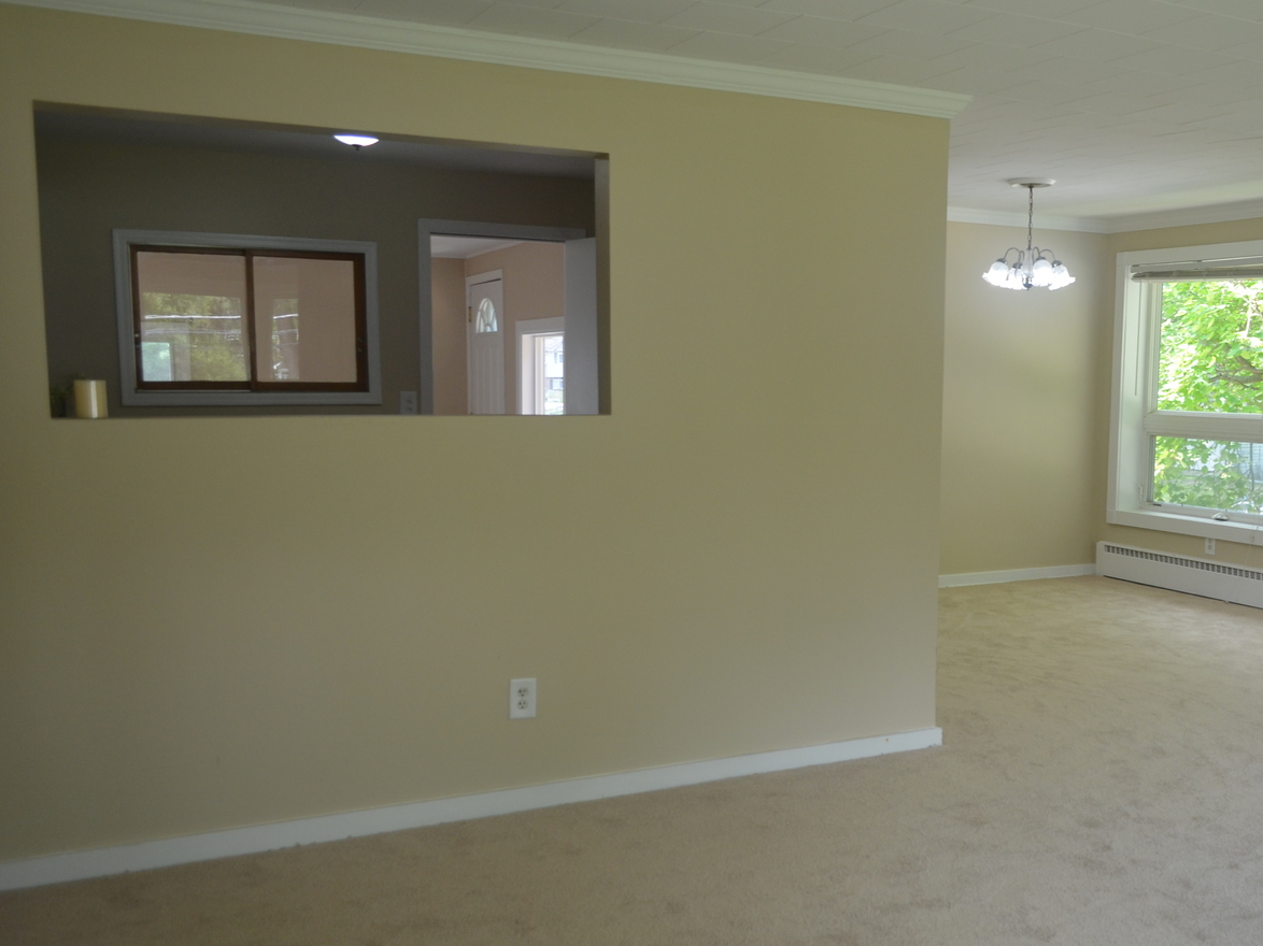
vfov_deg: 39.6
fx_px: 1313
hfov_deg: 50.7
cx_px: 816
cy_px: 526
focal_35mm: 36
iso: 450
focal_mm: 18
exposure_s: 1/125
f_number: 4
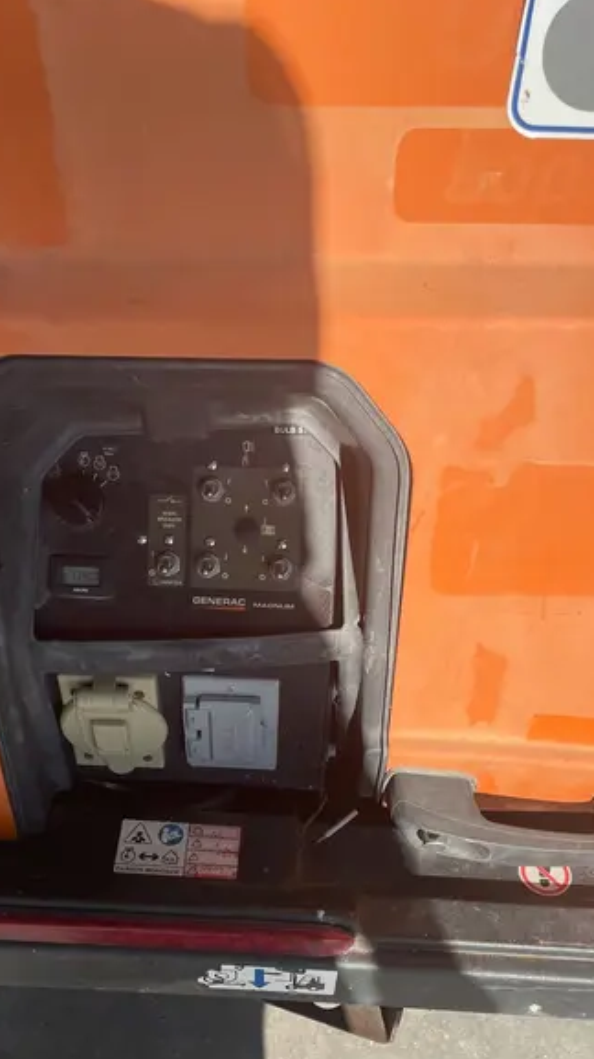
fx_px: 1009
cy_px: 658
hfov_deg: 32.7
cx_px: 244
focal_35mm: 36
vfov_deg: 54.7
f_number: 1.6
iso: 32
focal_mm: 4.2
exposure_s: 1/2257
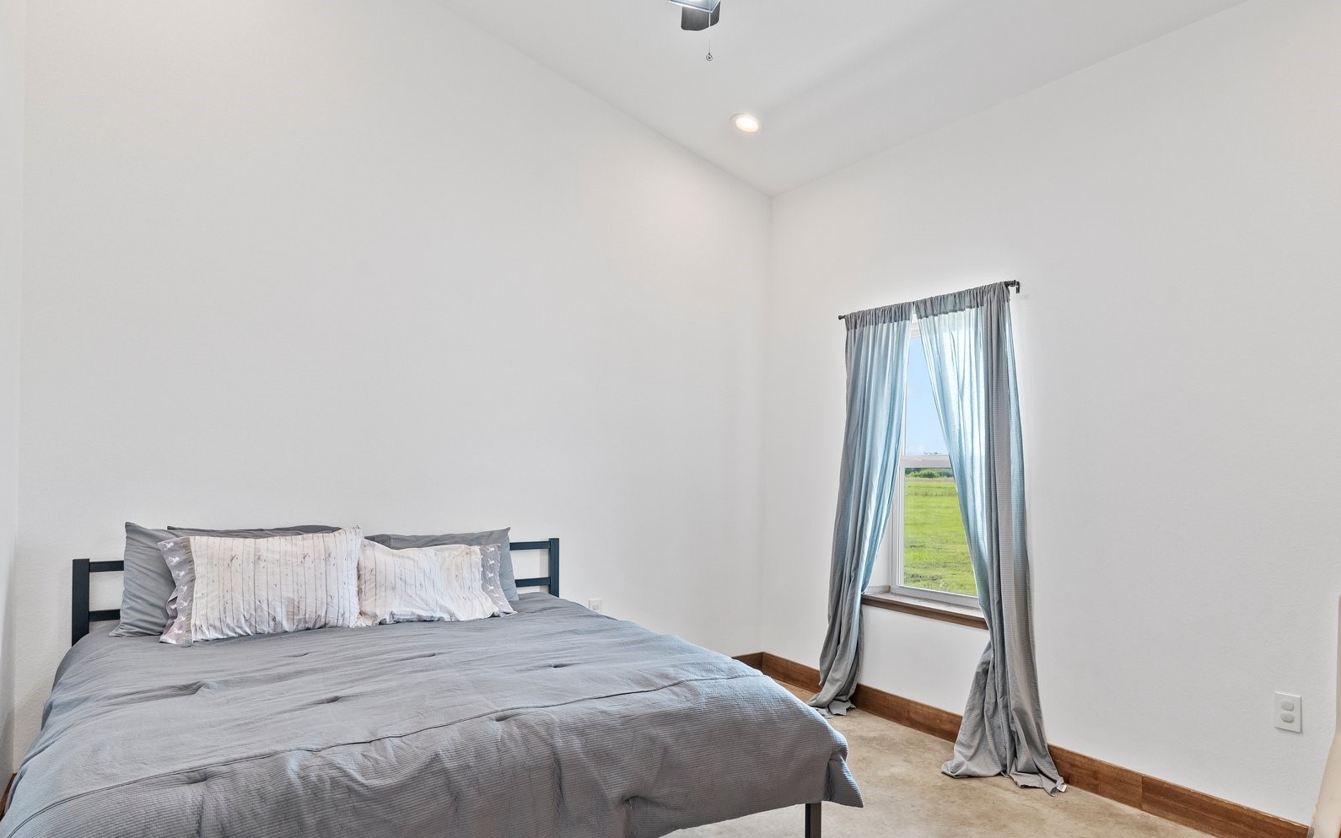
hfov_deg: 82.0
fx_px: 768
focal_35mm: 21
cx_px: 748
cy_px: 483
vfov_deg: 57.0
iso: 1250
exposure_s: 1/5
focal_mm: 16
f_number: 8
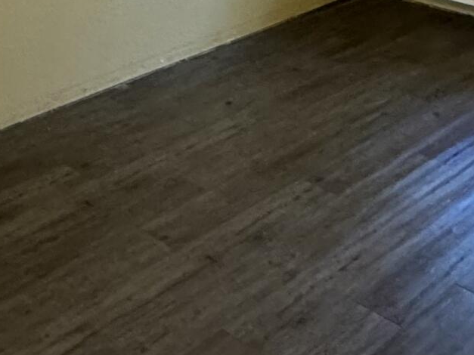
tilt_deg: -5.8
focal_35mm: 67
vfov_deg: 19.1
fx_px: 917
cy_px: -187
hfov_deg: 29.0
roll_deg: -0.2
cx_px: 254
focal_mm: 2.22
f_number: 2.2
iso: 400
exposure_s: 1/60
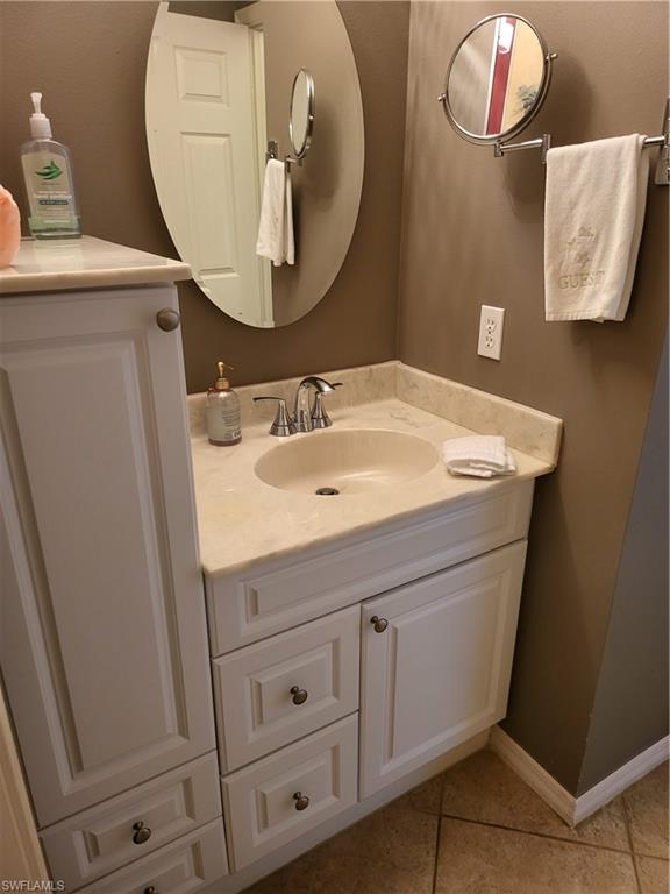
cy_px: 447
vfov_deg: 71.6
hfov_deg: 56.8
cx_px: 335
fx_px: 619
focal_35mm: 24
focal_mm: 5
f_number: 1.8
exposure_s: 1/40
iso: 320
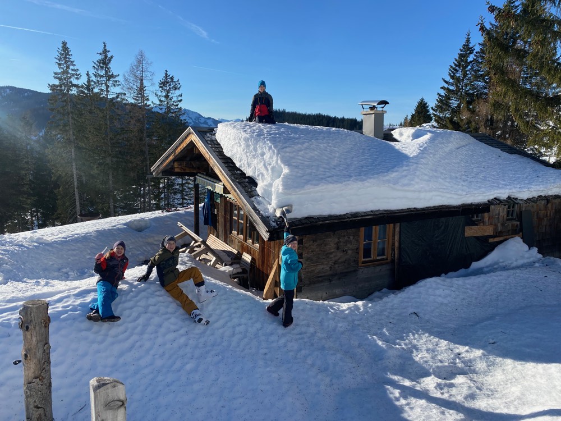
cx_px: 280
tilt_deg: -9.5
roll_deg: -1.8
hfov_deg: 67.3
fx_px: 421
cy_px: 210
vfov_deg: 53.1
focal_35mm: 26
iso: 32
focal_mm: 4.25
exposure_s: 1/2967
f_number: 1.8
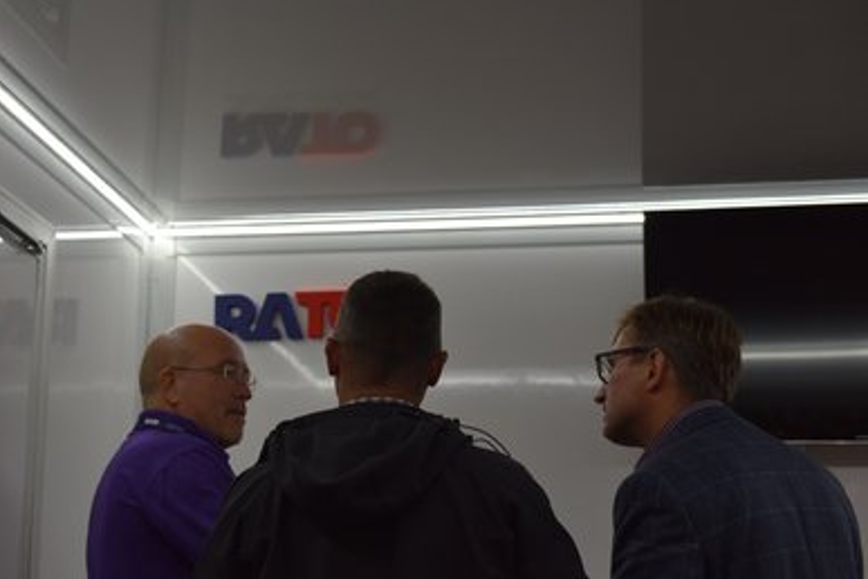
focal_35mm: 62
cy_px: 346
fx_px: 1495
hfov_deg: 32.3
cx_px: 339
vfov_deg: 21.9
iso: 800
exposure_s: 1/60
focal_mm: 50
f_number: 3.5
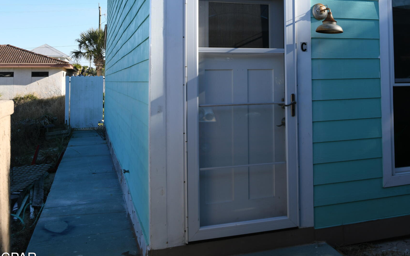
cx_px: 316
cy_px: 40
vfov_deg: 29.0
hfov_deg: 44.4
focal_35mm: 43
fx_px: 480
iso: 200
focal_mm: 24
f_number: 9
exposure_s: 1/250
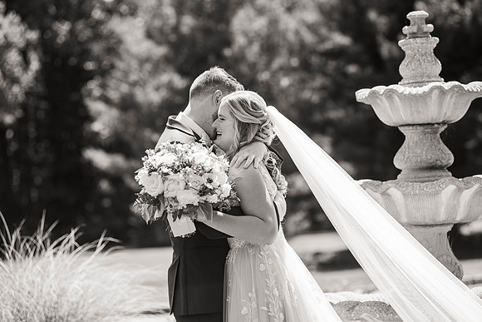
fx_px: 1808
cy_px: 161
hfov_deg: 15.2
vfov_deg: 10.2
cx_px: 241
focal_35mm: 135
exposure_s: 1/1250
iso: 400
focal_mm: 135
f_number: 4.5
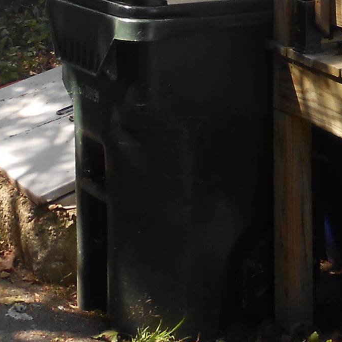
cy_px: -226
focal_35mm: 104
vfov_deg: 15.0
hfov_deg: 16.4
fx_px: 1162
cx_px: 332
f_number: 3.5
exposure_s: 1/160
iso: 80
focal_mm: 4.6
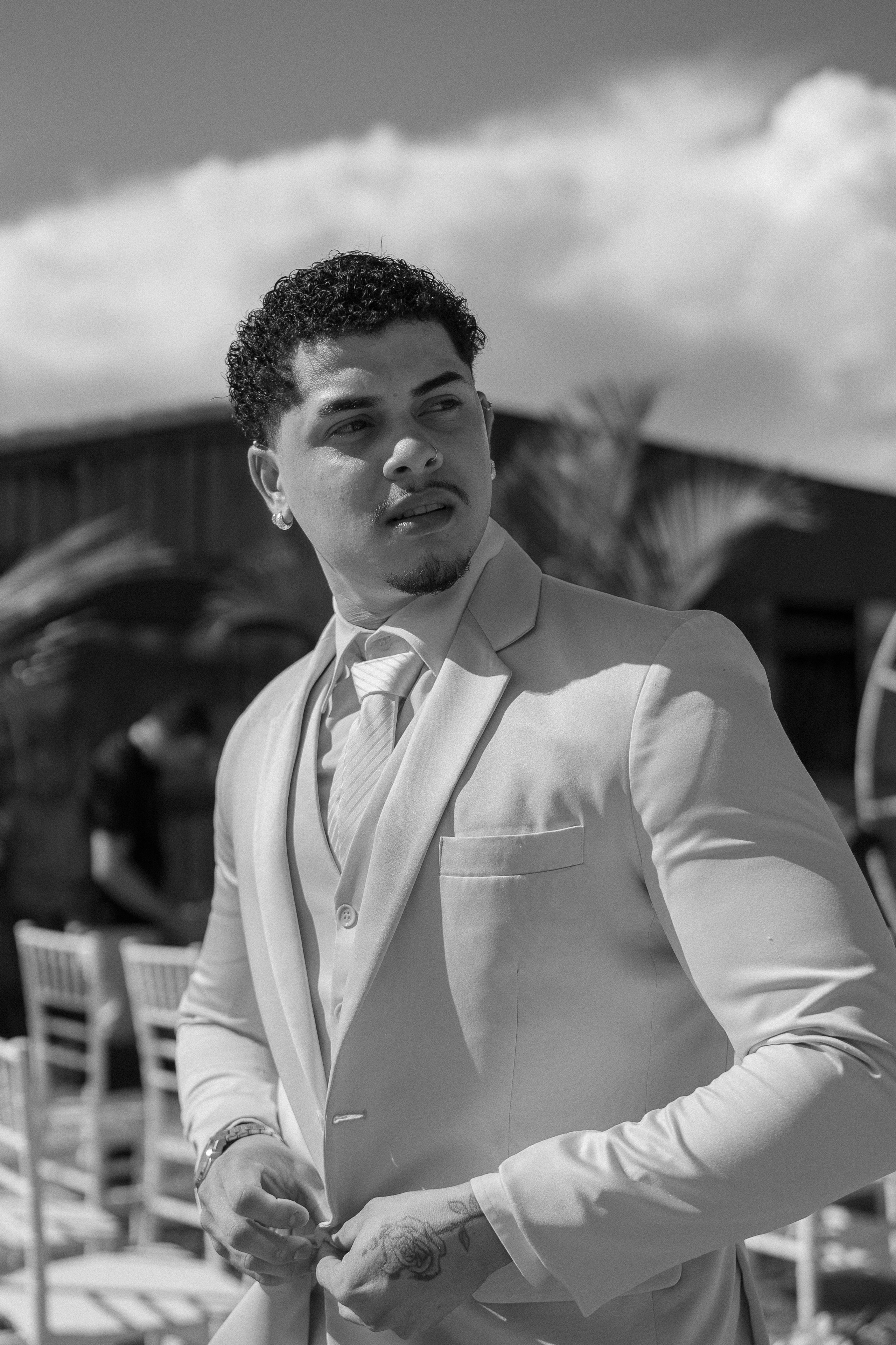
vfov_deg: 38.2
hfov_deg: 26.0
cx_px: 448
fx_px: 1941
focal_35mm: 52
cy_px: 672
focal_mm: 35
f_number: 2
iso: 50
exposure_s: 1/3200
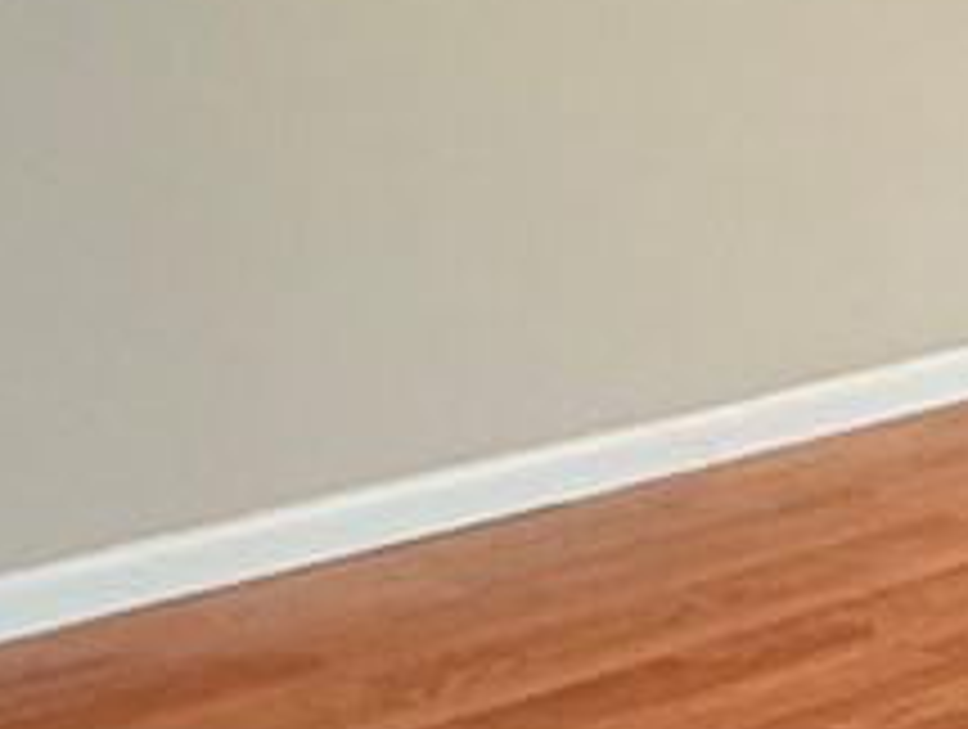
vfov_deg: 13.7
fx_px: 2913
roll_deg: -0.1
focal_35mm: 104
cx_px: 1427
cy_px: -248
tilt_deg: -3.1
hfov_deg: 17.1
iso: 400
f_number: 2.2
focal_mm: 2.22
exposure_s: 1/60
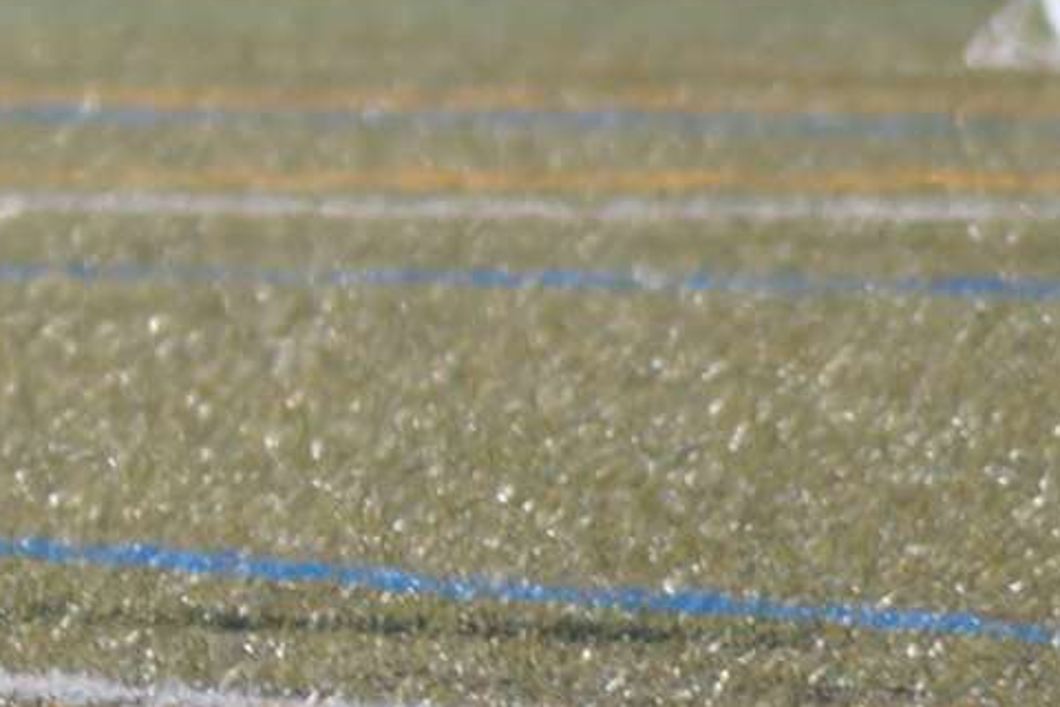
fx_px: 47078
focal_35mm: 1599
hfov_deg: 1.3
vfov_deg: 0.9
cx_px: -1329
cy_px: 196
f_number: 6.3
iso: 100
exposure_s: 1/400
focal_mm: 200
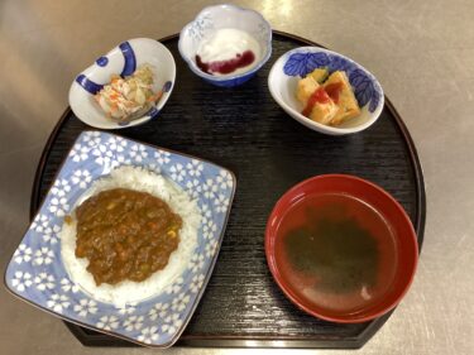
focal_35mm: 31
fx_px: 424
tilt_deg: -68.9
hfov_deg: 58.4
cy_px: 178
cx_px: 237
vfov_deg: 45.4
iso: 320
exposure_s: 1/40
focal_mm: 3.3
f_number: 2.4
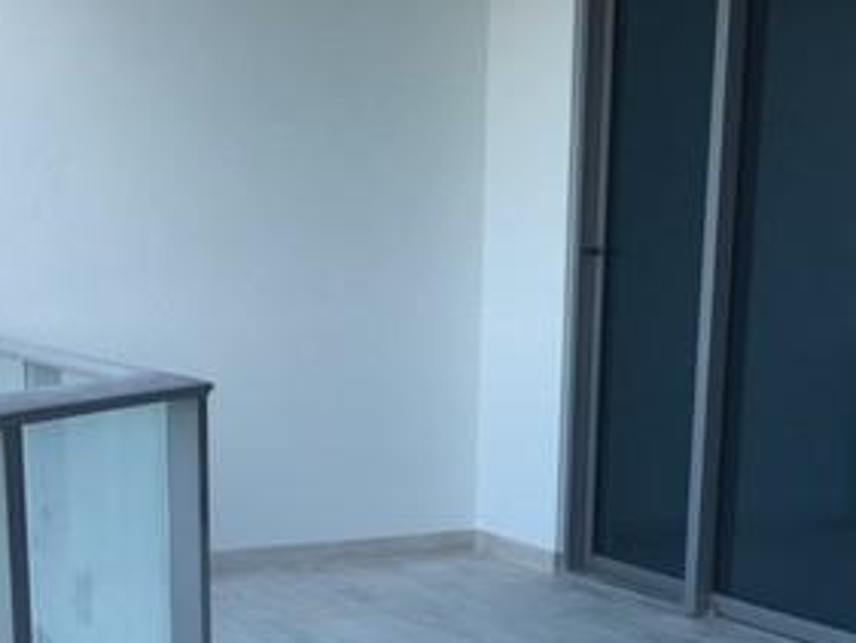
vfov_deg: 21.2
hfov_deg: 29.1
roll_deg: -2.2
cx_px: 588
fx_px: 1633
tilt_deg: -12.8
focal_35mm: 66
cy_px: 707
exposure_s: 1/582
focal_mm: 4.15
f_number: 2.2
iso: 25
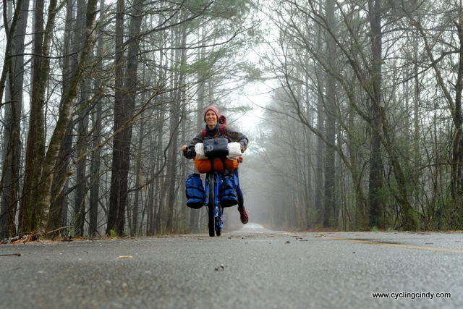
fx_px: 656
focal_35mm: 51
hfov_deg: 38.9
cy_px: 154
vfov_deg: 26.5
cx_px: 232
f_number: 10
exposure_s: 1/450
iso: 2000
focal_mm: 34.3
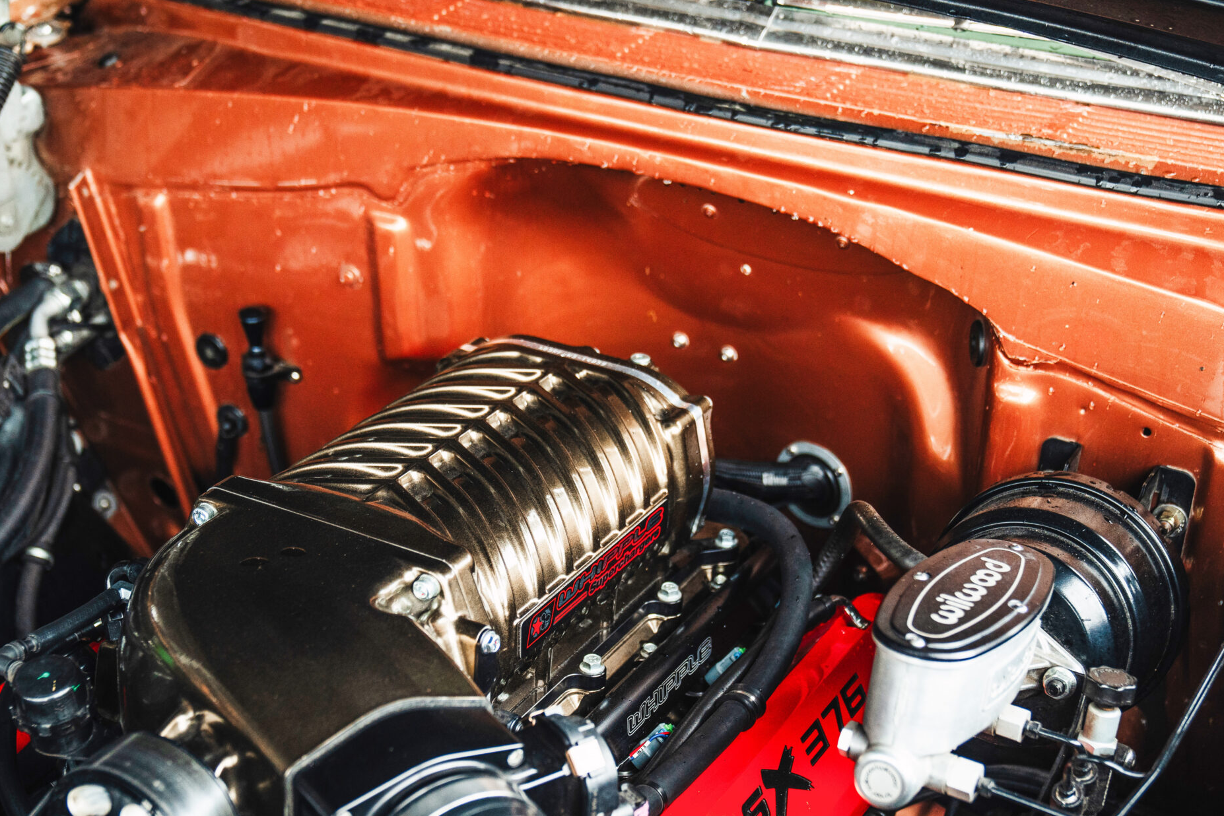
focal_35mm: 58
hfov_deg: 34.5
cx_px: 611
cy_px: 557
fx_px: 1972
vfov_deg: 23.3
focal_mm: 42
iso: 800
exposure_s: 1/125
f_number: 2.8
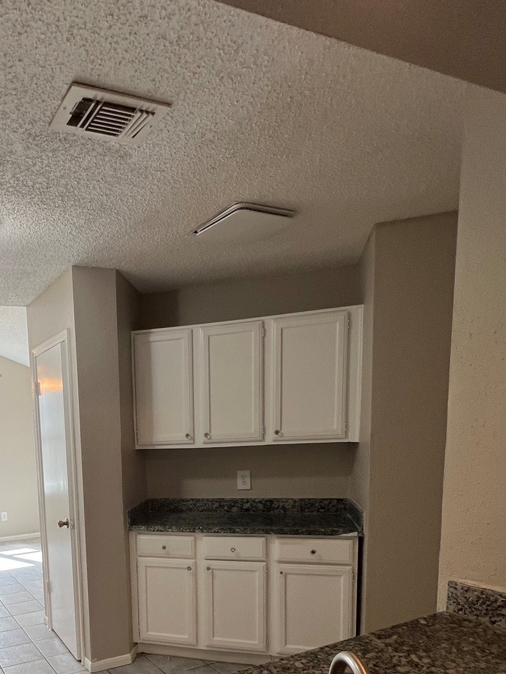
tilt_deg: -7.9
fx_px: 468
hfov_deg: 52.7
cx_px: 92
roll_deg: +3.3
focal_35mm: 24
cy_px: 504
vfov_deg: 67.1
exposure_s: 1/120
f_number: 1.8
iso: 50
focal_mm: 1.57
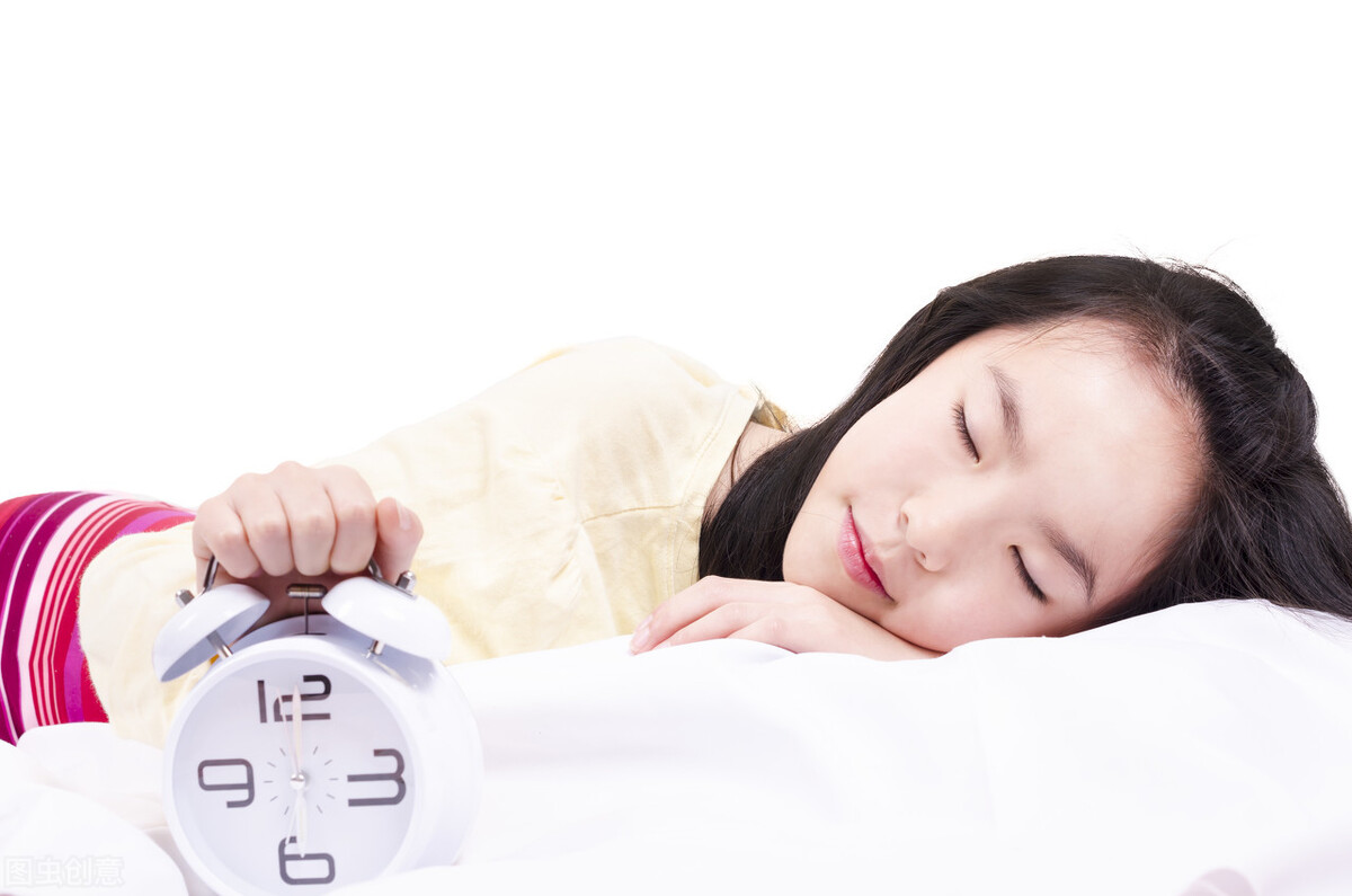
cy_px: 448
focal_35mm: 75
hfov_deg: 27.0
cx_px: 676
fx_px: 2811
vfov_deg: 18.1
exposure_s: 1/125
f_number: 8
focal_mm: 50
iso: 100
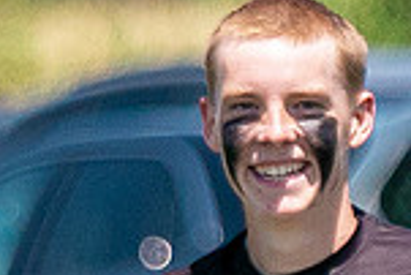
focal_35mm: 2586
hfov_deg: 0.8
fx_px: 29551
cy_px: 614
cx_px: 483
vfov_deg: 0.5
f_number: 2.8
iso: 640
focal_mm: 200
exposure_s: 1/8000
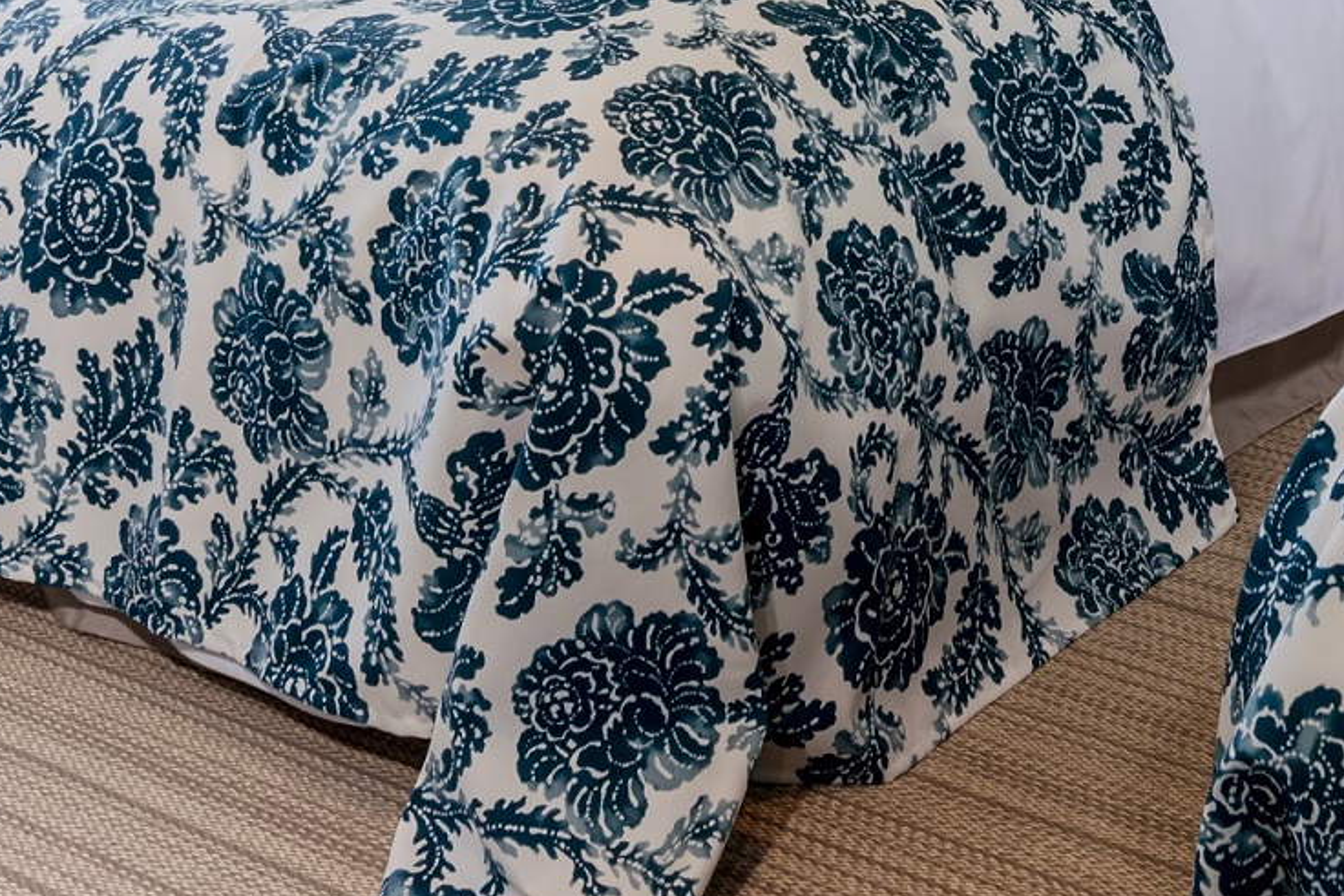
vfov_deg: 17.8
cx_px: 849
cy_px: -236
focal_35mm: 72
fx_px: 2688
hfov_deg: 28.0
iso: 100
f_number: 11
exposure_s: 1/20
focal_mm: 18
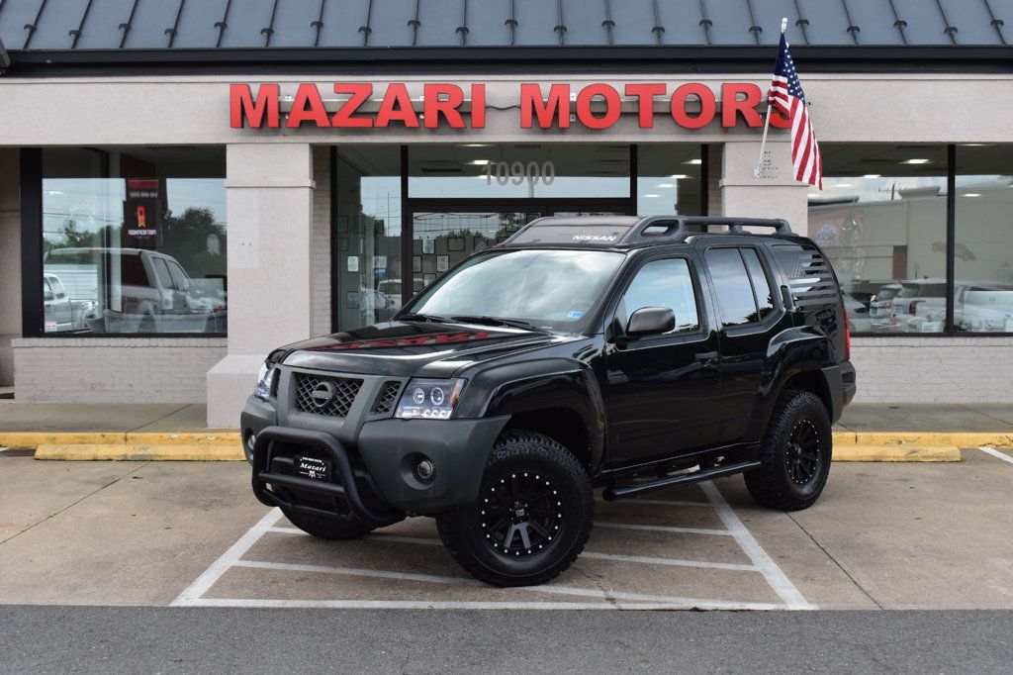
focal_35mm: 46
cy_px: 338
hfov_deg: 42.3
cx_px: 506
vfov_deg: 28.9
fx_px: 1308
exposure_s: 1/160
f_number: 9
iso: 400
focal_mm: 31
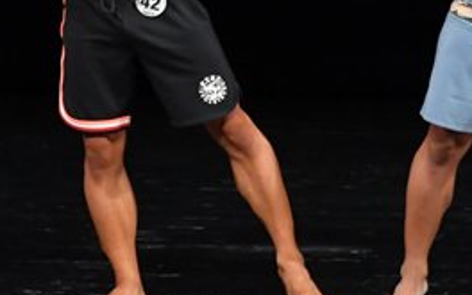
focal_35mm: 764
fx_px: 9828
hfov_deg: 2.7
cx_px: -101
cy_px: -34
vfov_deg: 1.7
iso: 3200
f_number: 5.6
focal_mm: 170
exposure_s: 1/400
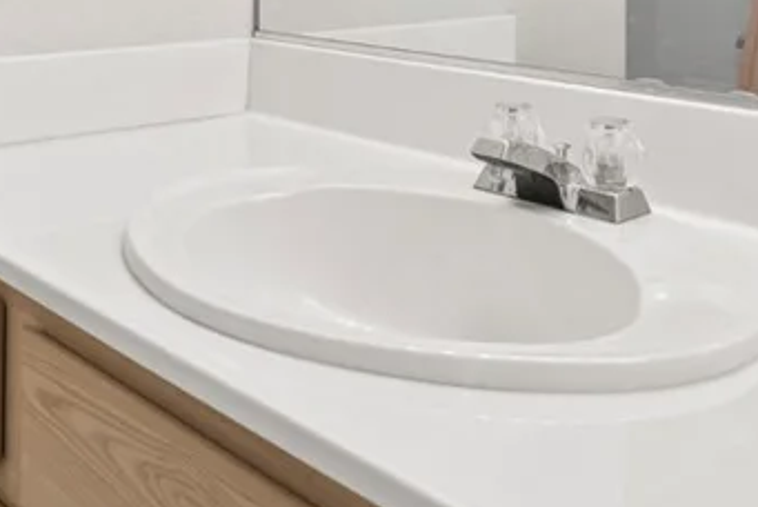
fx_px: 1075
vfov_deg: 24.4
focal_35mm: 51
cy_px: -81
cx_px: 253
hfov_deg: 38.4
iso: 400
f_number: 8
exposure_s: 1
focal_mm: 17
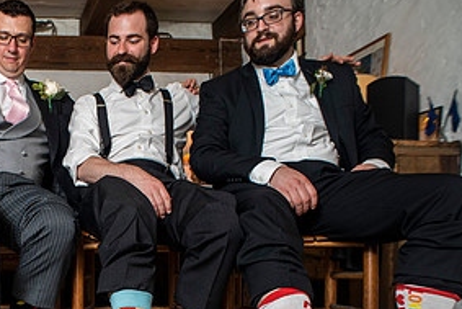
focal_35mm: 41
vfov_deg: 31.4
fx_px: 526
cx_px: 20
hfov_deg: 42.2
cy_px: 267
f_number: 4
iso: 640
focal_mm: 20
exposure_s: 1/80
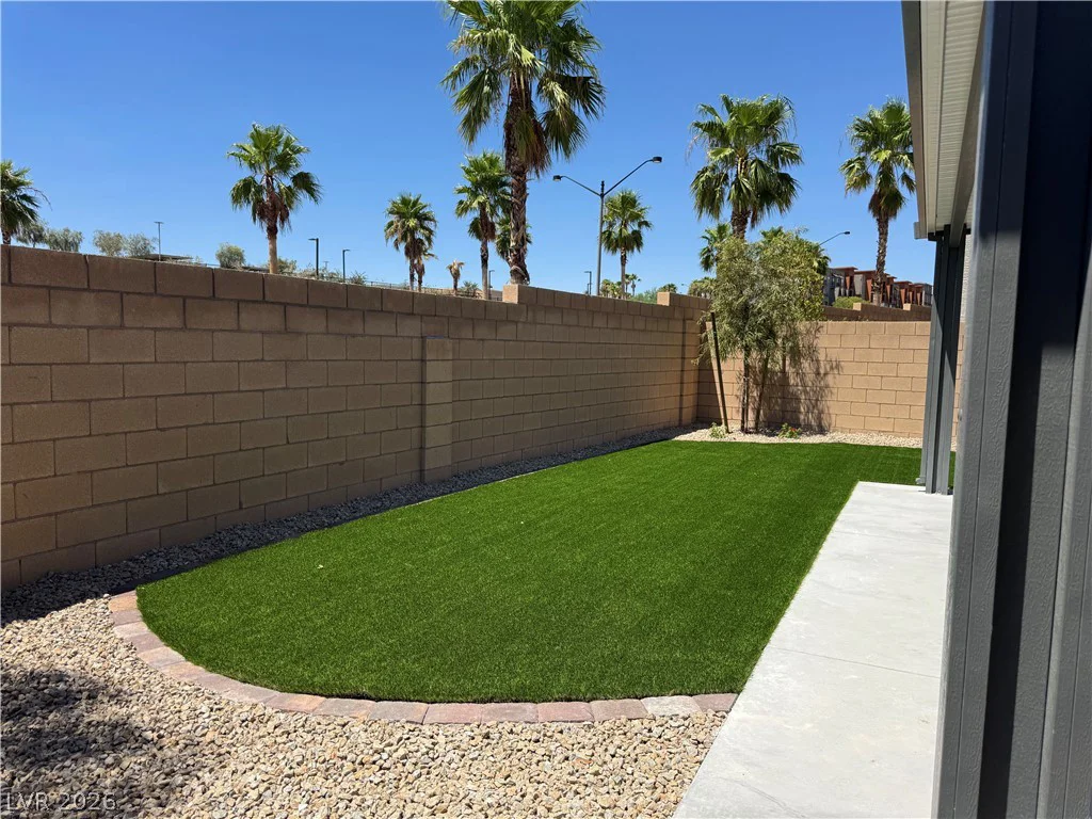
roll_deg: -1.3
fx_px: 757
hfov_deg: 71.6
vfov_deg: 56.8
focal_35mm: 24
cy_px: 410
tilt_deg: -5.8
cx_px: 546
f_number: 1.78
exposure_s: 1/4608
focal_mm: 6.76
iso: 80
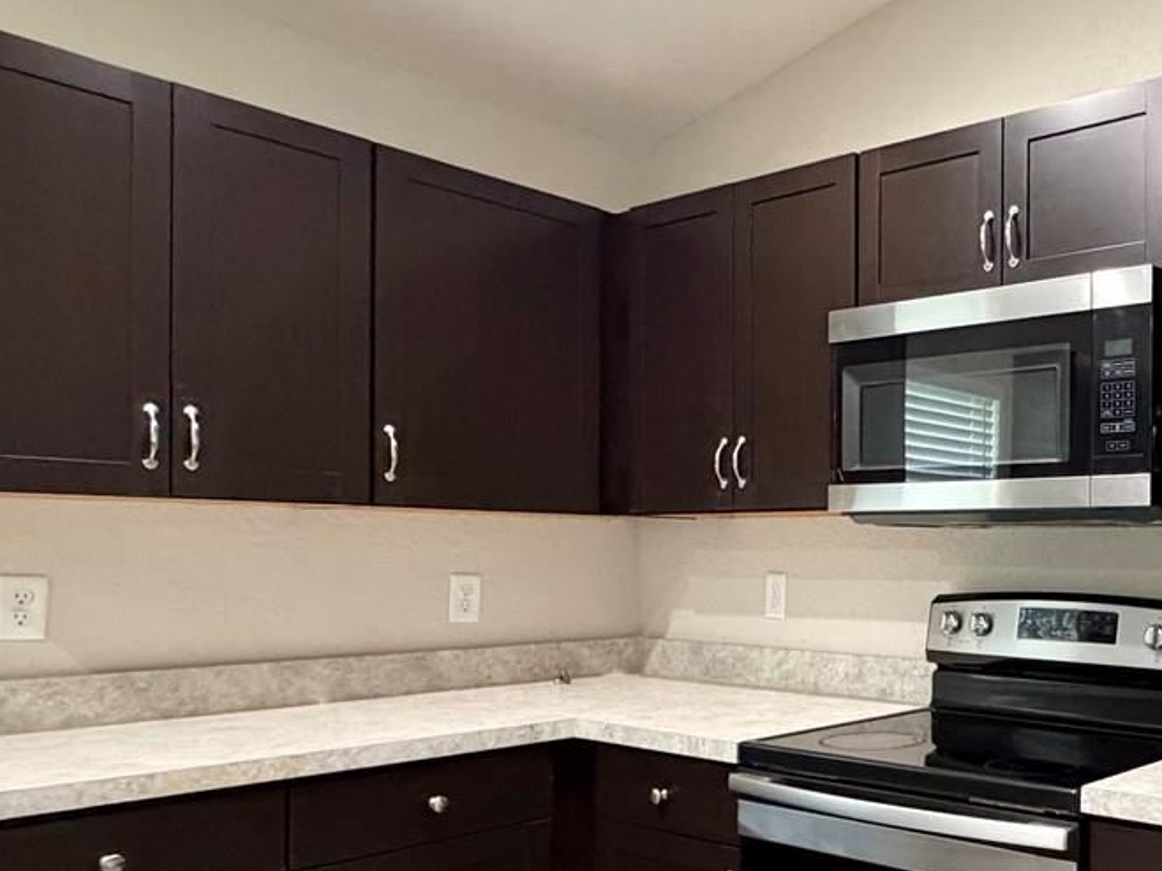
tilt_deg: -0.4
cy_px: 566
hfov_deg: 47.1
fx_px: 1141
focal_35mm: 34
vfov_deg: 41.3
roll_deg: +0.0
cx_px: 1099
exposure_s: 1/60
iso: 800
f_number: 2.2
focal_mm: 2.22
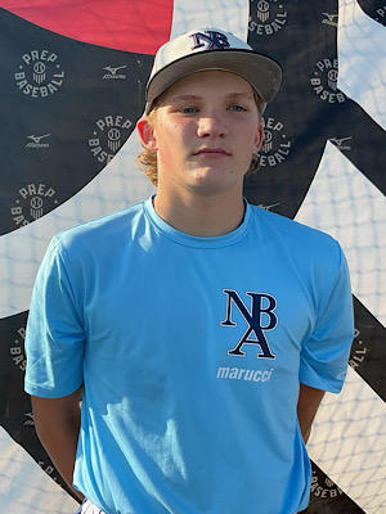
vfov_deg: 61.7
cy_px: 257
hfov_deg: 48.2
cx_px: 193
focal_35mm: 29
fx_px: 431
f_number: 1.8
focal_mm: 3
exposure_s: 1/883
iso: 16
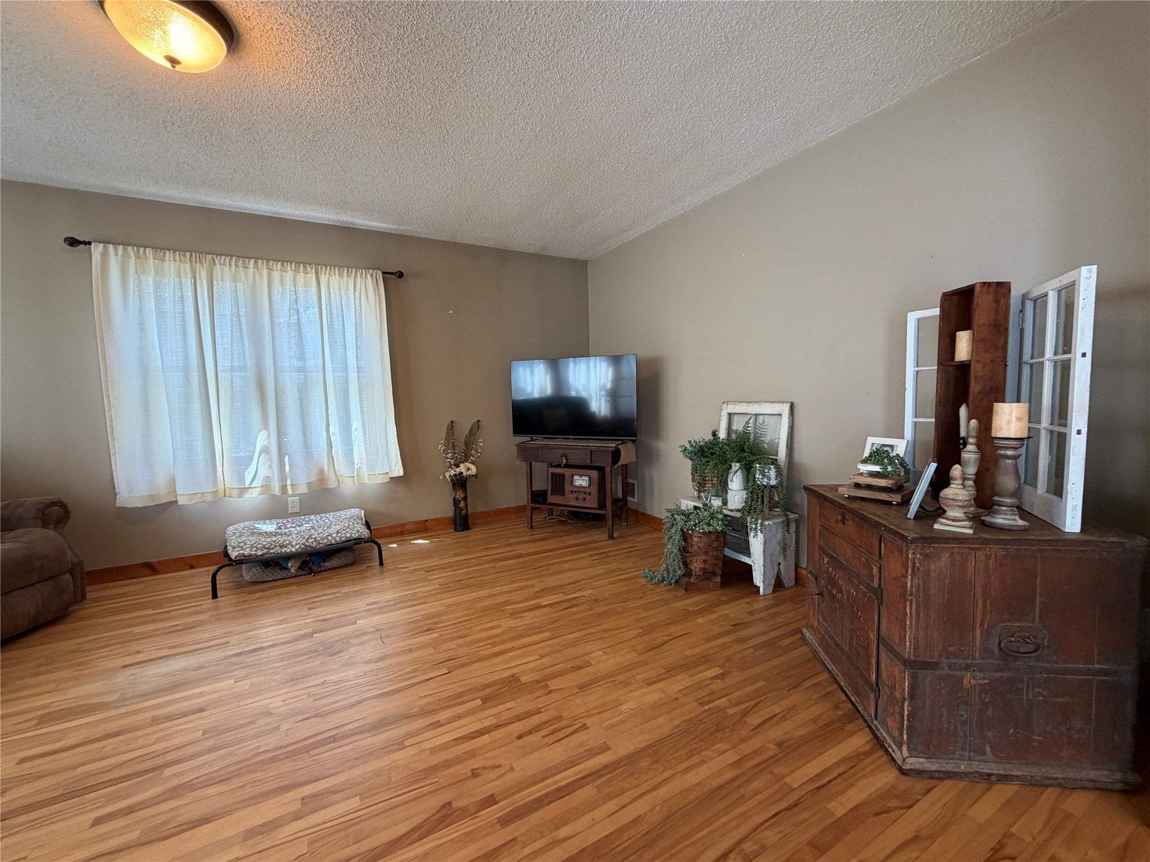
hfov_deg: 102.1
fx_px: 465
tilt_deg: -3.9
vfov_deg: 85.7
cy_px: 431
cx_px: 575
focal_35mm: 14
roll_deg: +2.3
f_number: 2.2
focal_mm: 2.22
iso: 200
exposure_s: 1/60
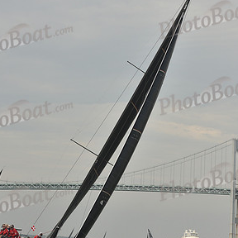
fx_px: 933
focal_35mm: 120
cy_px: 149
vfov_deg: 14.5
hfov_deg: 14.5
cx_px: 116
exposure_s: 1/640
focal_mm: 70
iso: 250
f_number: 5.6
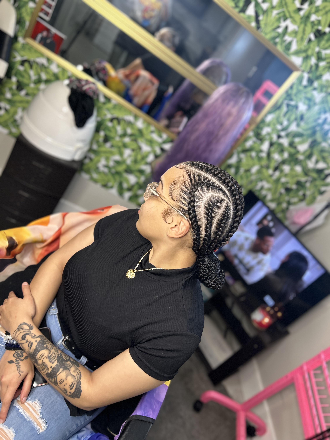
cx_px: 165
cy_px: 220
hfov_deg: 53.1
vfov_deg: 67.3
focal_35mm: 26
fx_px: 330
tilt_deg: -28.2
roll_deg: -39.4
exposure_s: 1/60
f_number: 1.5
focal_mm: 5.7
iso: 100
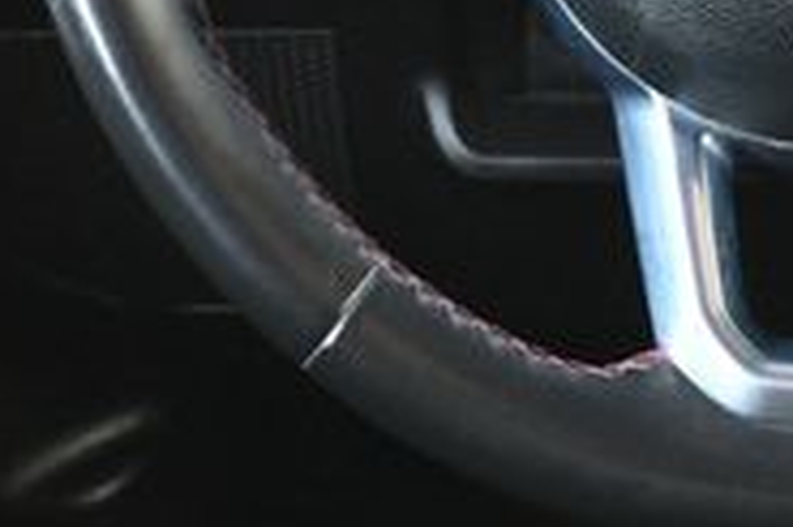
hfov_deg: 14.6
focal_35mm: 138
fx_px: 3028
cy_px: -266
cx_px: 844
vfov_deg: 9.7
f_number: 4.5
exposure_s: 1/125
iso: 2500
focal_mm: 26.5
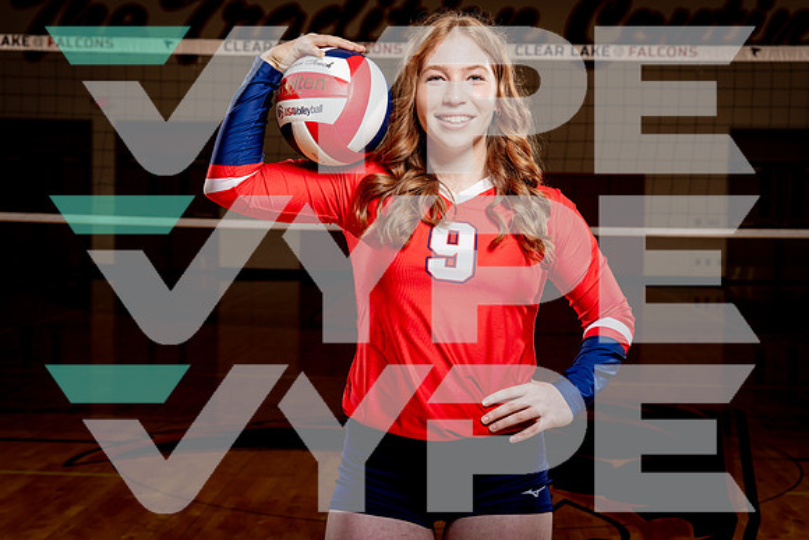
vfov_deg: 22.7
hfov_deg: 33.5
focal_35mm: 60
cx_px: 396
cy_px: 268
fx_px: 1344
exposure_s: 1/250
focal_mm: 55
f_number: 5.6
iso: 125
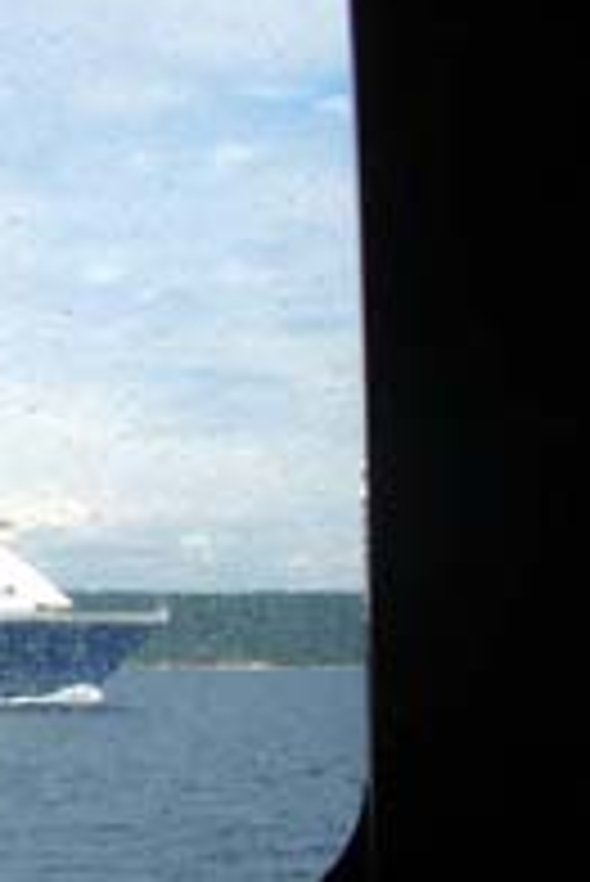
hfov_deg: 12.3
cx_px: -491
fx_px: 2503
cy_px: 448
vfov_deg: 20.0
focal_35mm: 102
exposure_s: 1/500
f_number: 4.3
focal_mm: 5.8
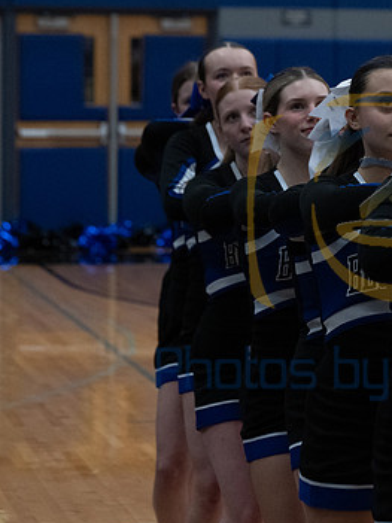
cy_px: 142
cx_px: 368
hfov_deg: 9.2
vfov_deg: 12.2
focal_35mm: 161
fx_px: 2432
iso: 4000
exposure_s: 1/640
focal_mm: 71
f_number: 3.5
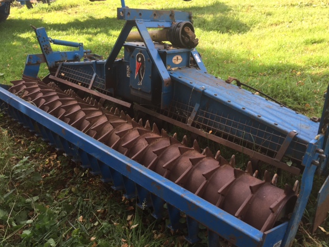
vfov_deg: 46.8
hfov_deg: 60.0
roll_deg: +4.0
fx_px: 285
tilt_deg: -31.0
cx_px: 168
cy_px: 121
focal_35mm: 30
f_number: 2.2
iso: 32
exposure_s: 1/215
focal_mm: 4.15
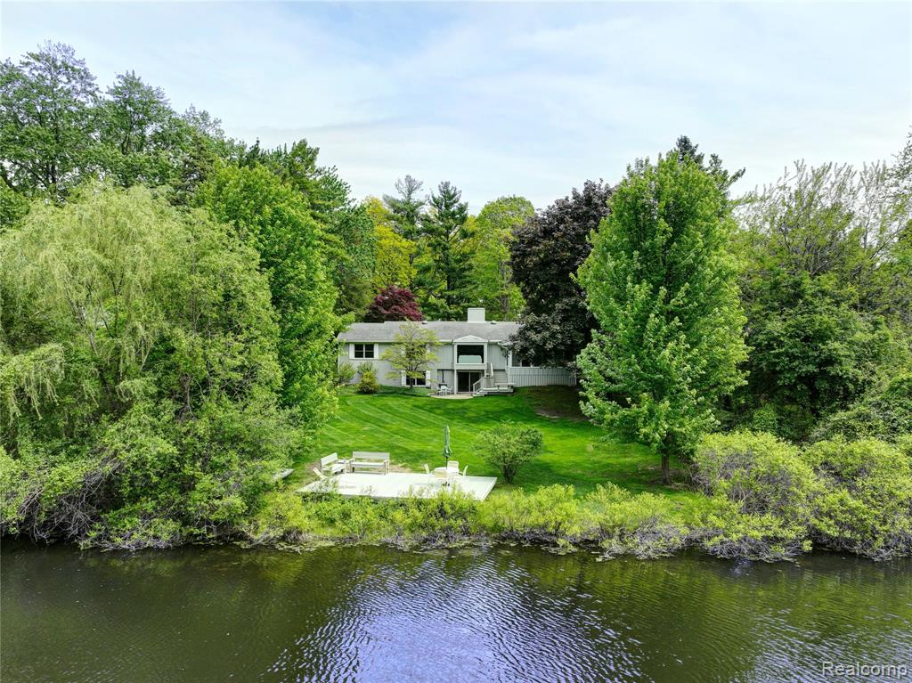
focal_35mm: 24
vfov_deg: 56.8
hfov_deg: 71.6
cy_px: 342
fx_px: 632
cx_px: 456
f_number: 2.8
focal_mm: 12.3
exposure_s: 1/2000
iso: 180
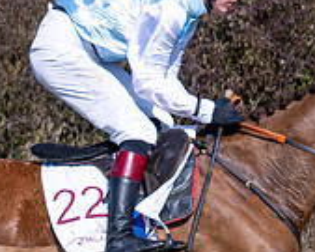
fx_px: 6606
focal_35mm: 709
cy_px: 269
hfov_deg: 2.7
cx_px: 47
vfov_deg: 2.2
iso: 200
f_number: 2.8
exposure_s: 1/5000
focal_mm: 104
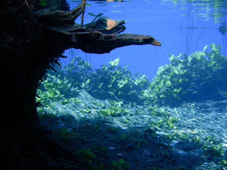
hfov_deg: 49.0
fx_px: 249
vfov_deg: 37.7
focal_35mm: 38
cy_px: 85
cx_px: 114
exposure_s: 1/62.4
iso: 50
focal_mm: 7.8
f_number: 2.8
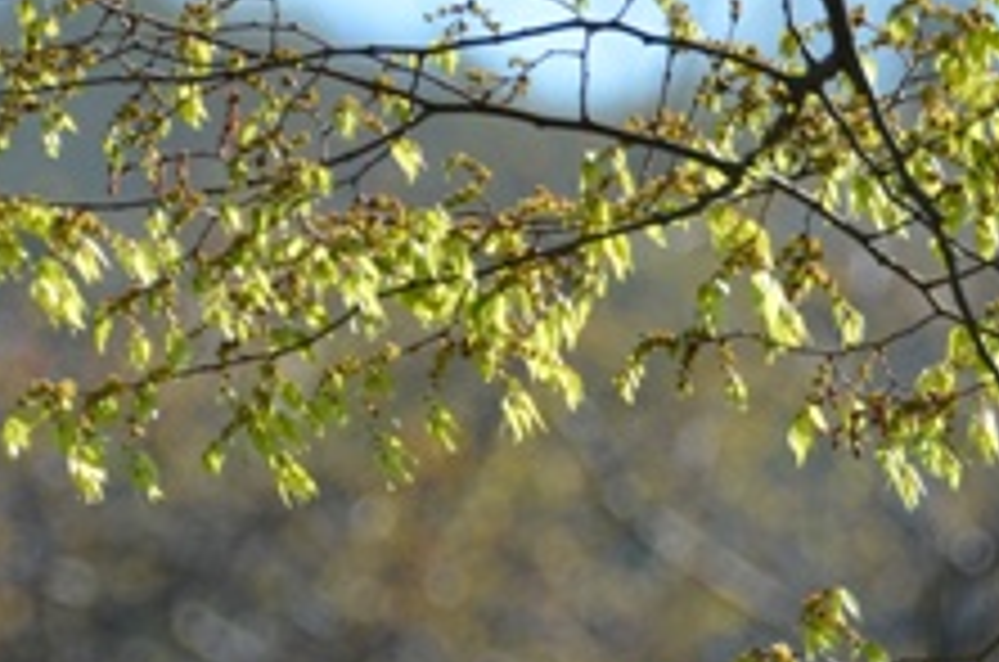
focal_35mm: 864
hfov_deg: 2.4
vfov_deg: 1.6
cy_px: 311
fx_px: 23924
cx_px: 1048
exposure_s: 1/640
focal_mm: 200
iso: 200
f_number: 6.3
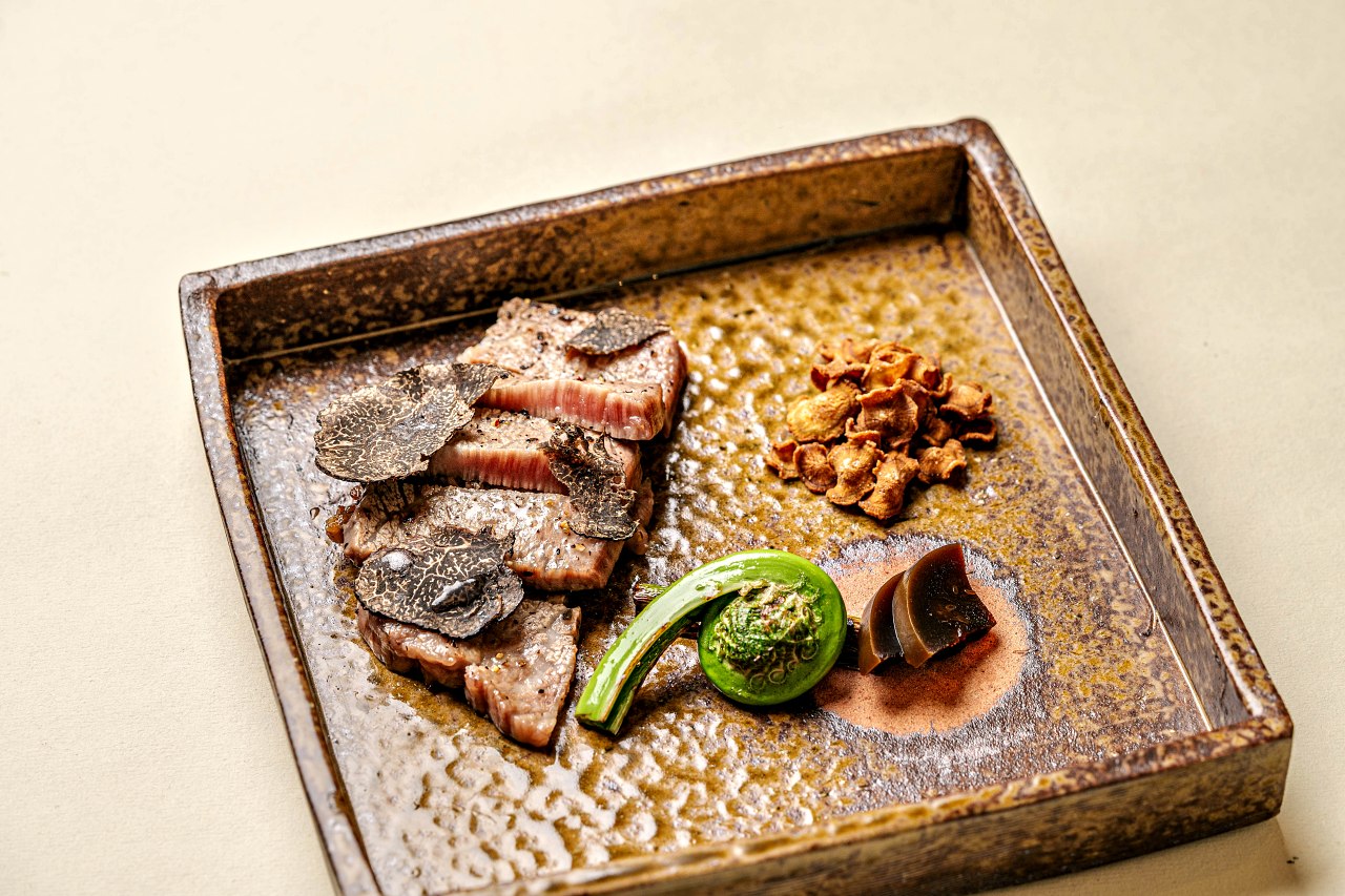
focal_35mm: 90
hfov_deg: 22.6
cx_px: 672
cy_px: 448
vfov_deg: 15.2
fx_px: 3362
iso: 160
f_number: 8
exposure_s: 1/160
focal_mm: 90
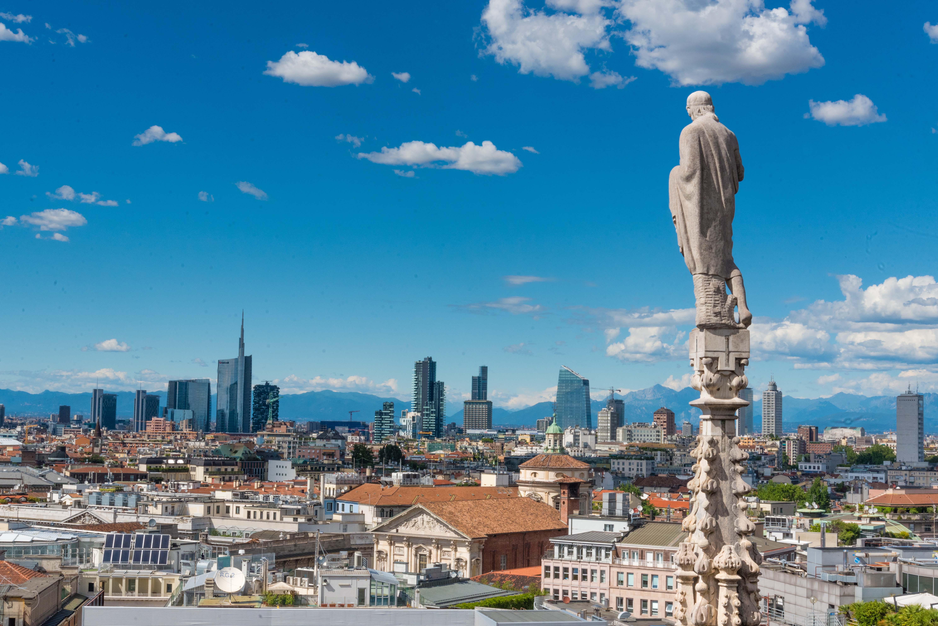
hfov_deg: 41.1
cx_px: 469
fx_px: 1251
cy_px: 313
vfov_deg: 28.1
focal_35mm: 48
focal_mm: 48
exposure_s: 1/400
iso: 500
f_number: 22
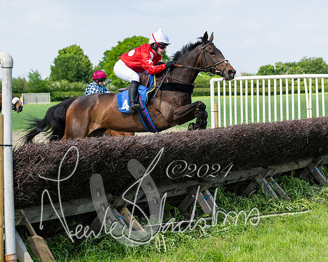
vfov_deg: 16.9
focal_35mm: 91
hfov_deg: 21.0
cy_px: 146
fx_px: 883
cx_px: 165
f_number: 4
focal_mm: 70
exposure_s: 1/3200
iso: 400
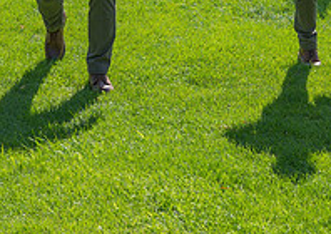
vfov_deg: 10.2
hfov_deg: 14.6
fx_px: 1293
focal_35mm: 138
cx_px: 224
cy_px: -28
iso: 100
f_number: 6.3
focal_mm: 37
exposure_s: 1/320
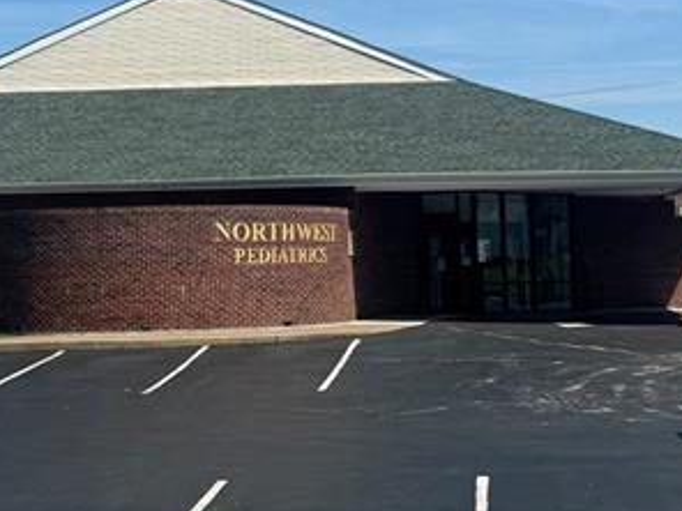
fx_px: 1635
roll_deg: +1.3
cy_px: 60
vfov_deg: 17.5
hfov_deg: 23.5
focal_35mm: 83
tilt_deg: +6.2
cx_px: 309
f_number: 1.78
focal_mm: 6.76
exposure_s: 1/5814
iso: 80
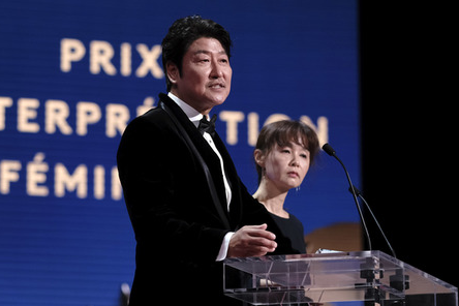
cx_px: 229
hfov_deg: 15.0
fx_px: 1747
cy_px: 154
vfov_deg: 10.0
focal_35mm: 137
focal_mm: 90
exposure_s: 1/400
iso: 1600
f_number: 2
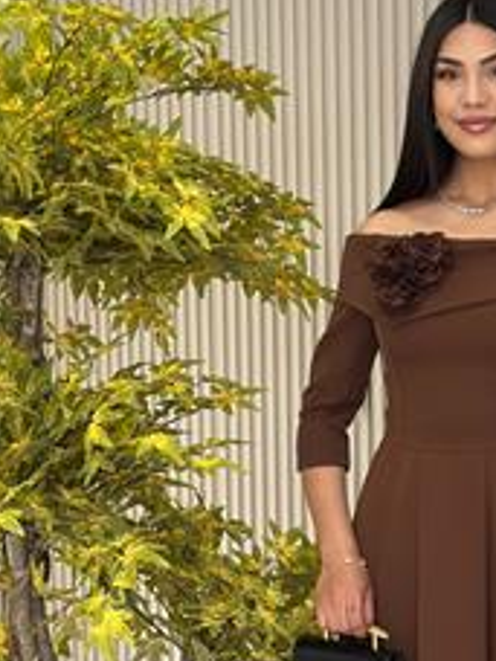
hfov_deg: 13.1
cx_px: 484
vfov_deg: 17.5
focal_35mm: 112
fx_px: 2140
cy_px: 468
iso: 80
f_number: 1.78
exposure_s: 1/236
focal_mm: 6.86
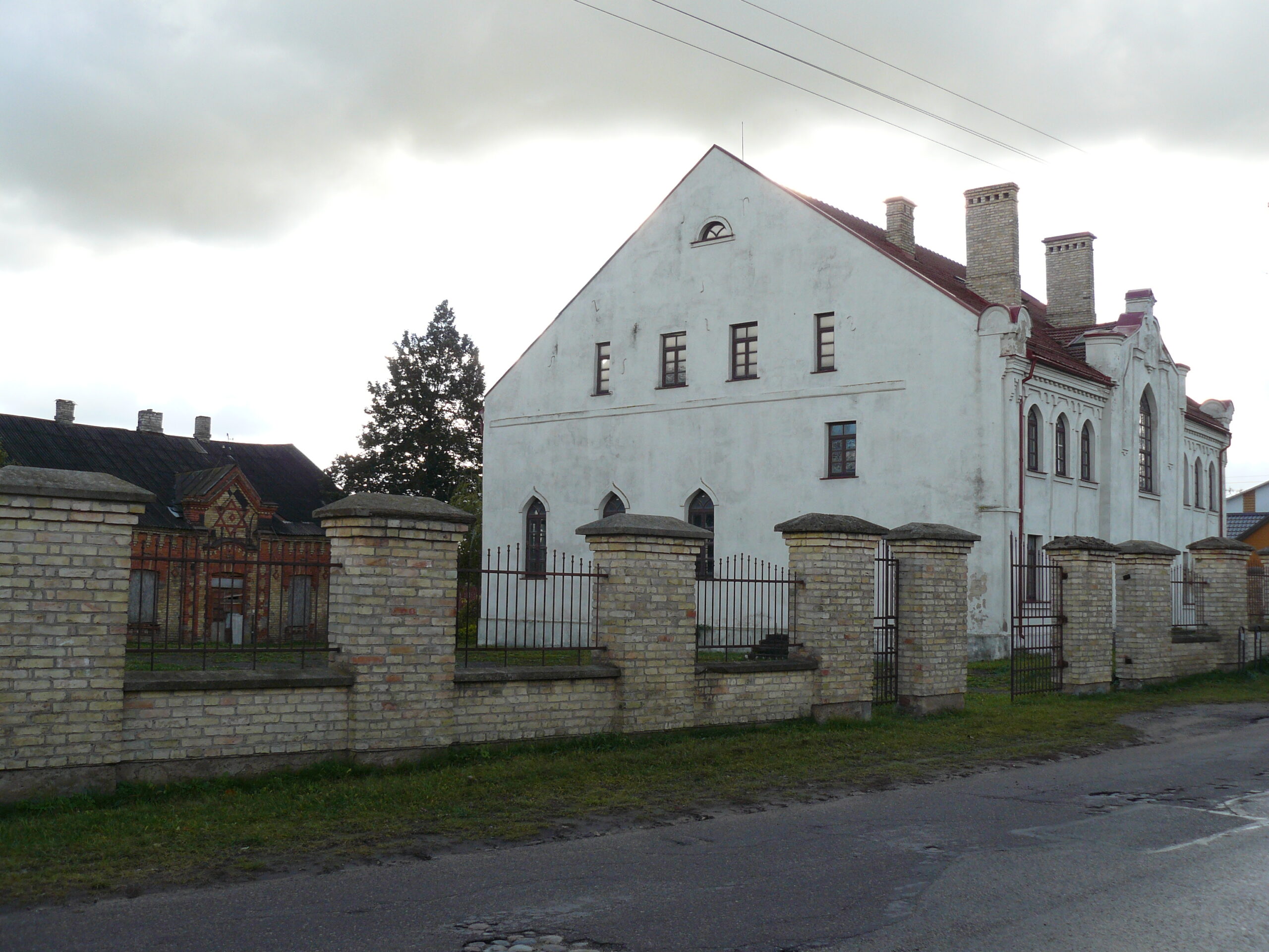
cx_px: 634
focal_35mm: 36
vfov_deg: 39.7
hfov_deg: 51.4
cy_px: 476
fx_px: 1320
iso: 100
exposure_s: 1/250
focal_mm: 6
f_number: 4
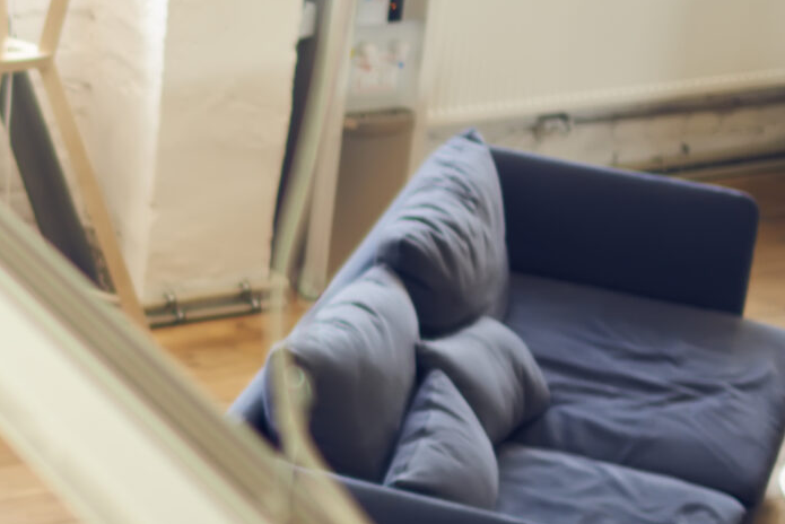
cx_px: -281
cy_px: 447
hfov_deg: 15.0
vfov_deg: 10.6
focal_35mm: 129
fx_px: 2814
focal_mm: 35
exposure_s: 1/125
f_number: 1.4
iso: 200
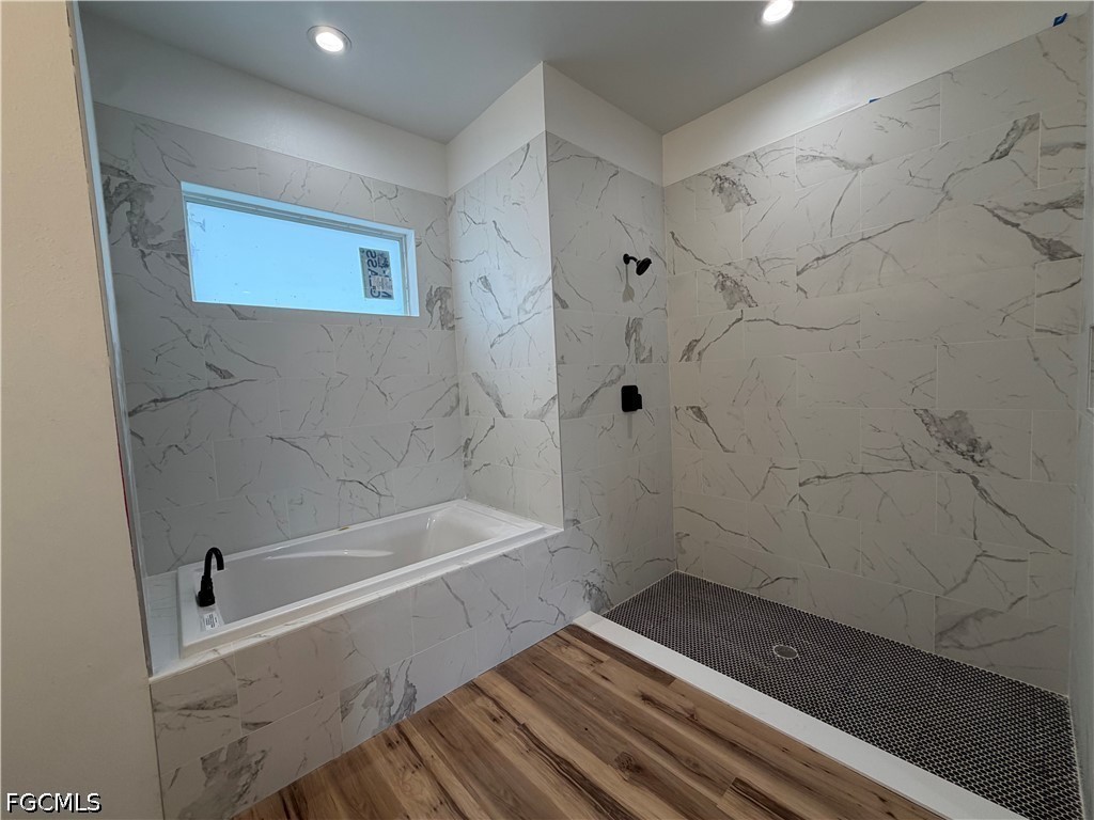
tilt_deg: -3.9
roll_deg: +3.0
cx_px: 547
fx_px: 442
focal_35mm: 14
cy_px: 410
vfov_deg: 85.7
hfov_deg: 102.1
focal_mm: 2.22
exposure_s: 1/120
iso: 125
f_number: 2.2
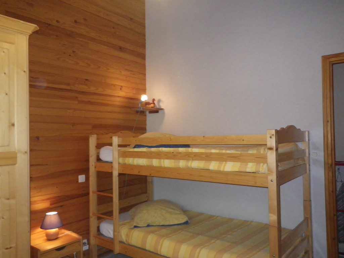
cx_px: 172
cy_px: 129
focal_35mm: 28
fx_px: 278
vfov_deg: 49.7
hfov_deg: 63.4
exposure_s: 1/50
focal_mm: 5
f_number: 3.5
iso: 400
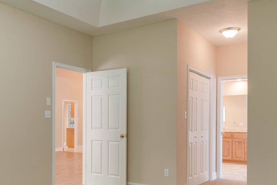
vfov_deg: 35.0
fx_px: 292
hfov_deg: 50.1
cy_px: 111
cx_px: 103
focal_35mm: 38
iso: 100
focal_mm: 18
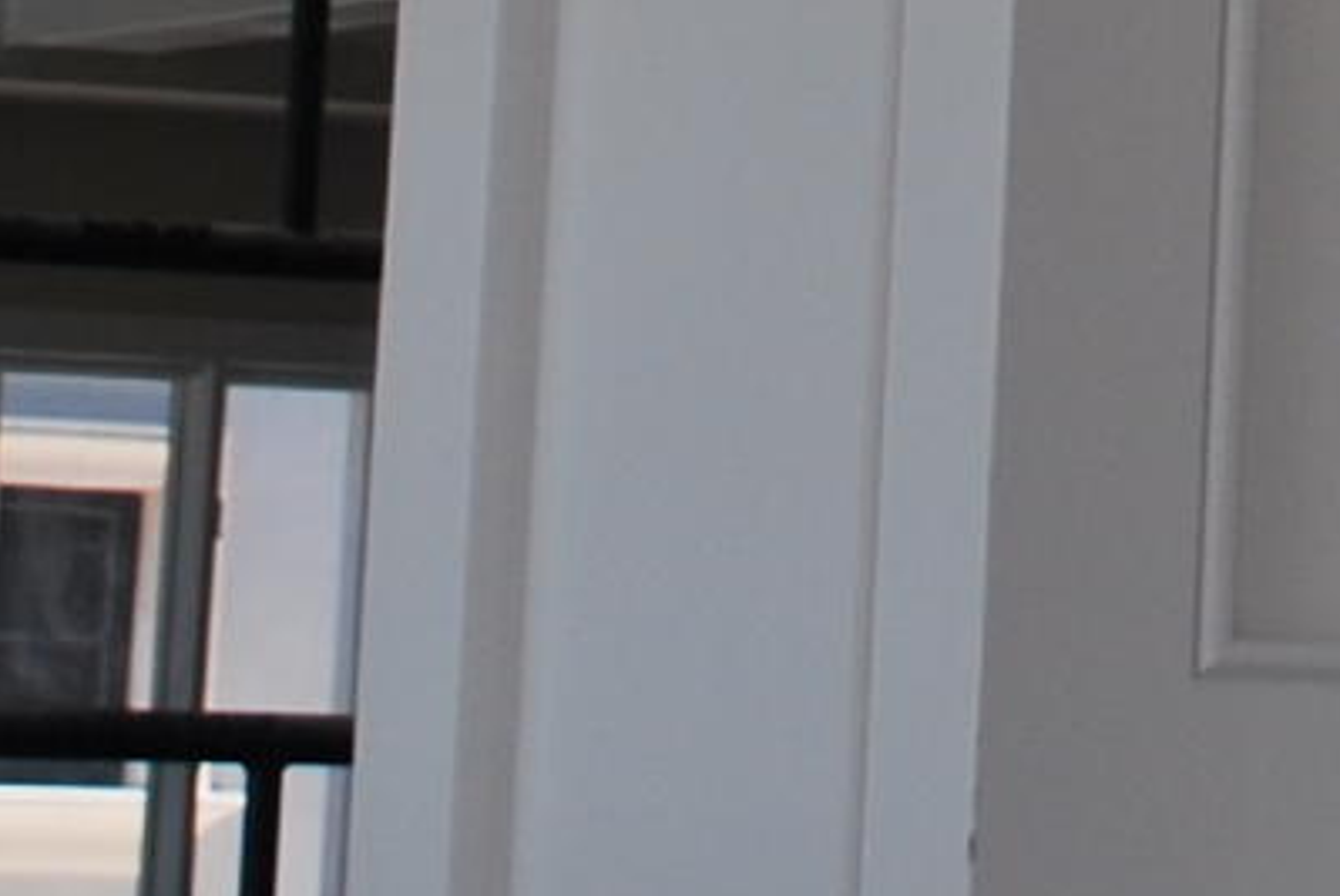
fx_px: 9241
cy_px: -1869
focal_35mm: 248
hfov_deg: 8.0
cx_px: 2294
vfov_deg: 5.2
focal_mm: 22
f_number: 5.6
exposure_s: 1/125
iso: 110
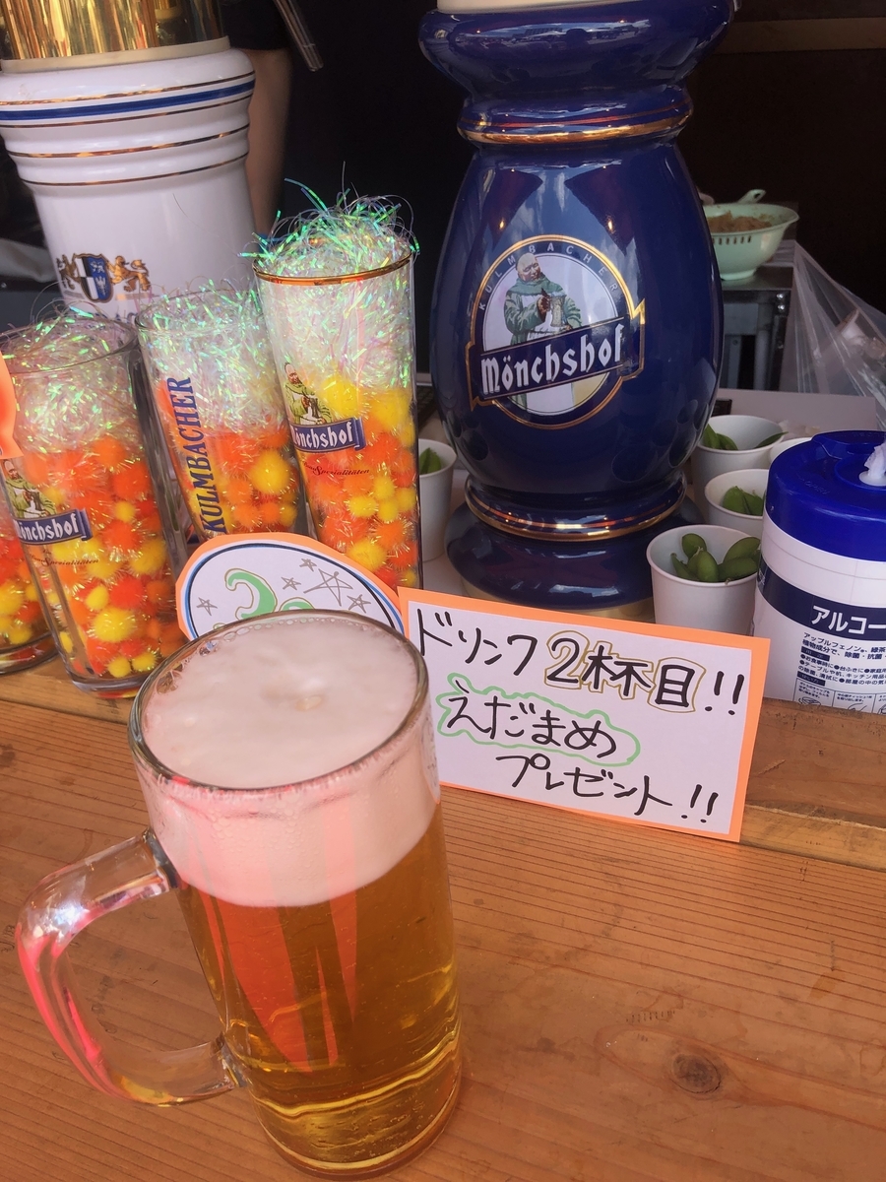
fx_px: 956
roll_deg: +4.6
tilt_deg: -31.8
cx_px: 443
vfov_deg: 63.4
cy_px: 591
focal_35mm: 28
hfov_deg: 49.7
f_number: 1.8
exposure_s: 1/533
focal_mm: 3.99
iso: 20
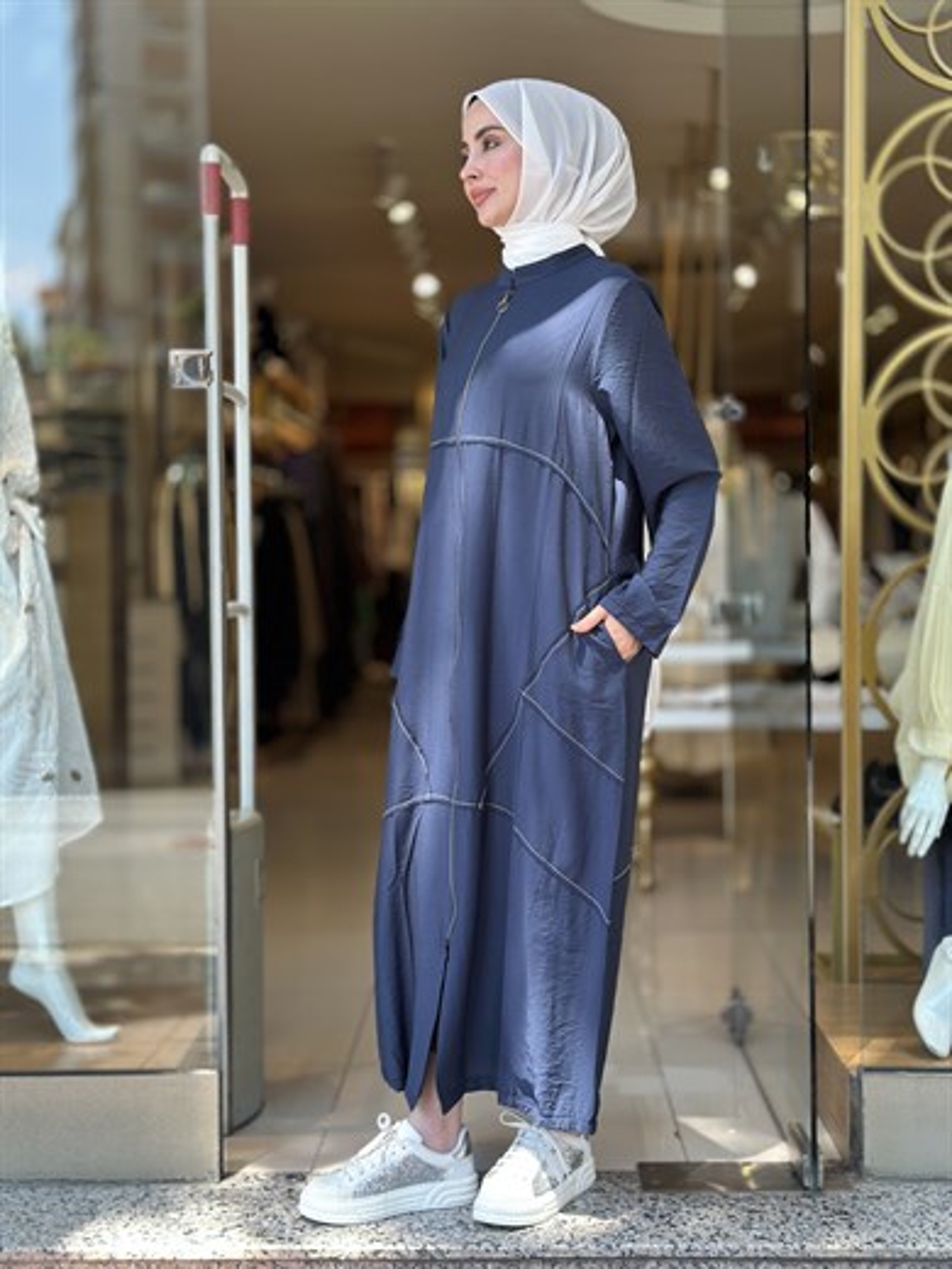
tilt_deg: -2.2
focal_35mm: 48
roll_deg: -0.1
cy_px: 634
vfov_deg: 39.7
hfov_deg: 30.3
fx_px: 1760
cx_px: 476
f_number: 1.78
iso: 80
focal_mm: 6.86
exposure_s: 1/209
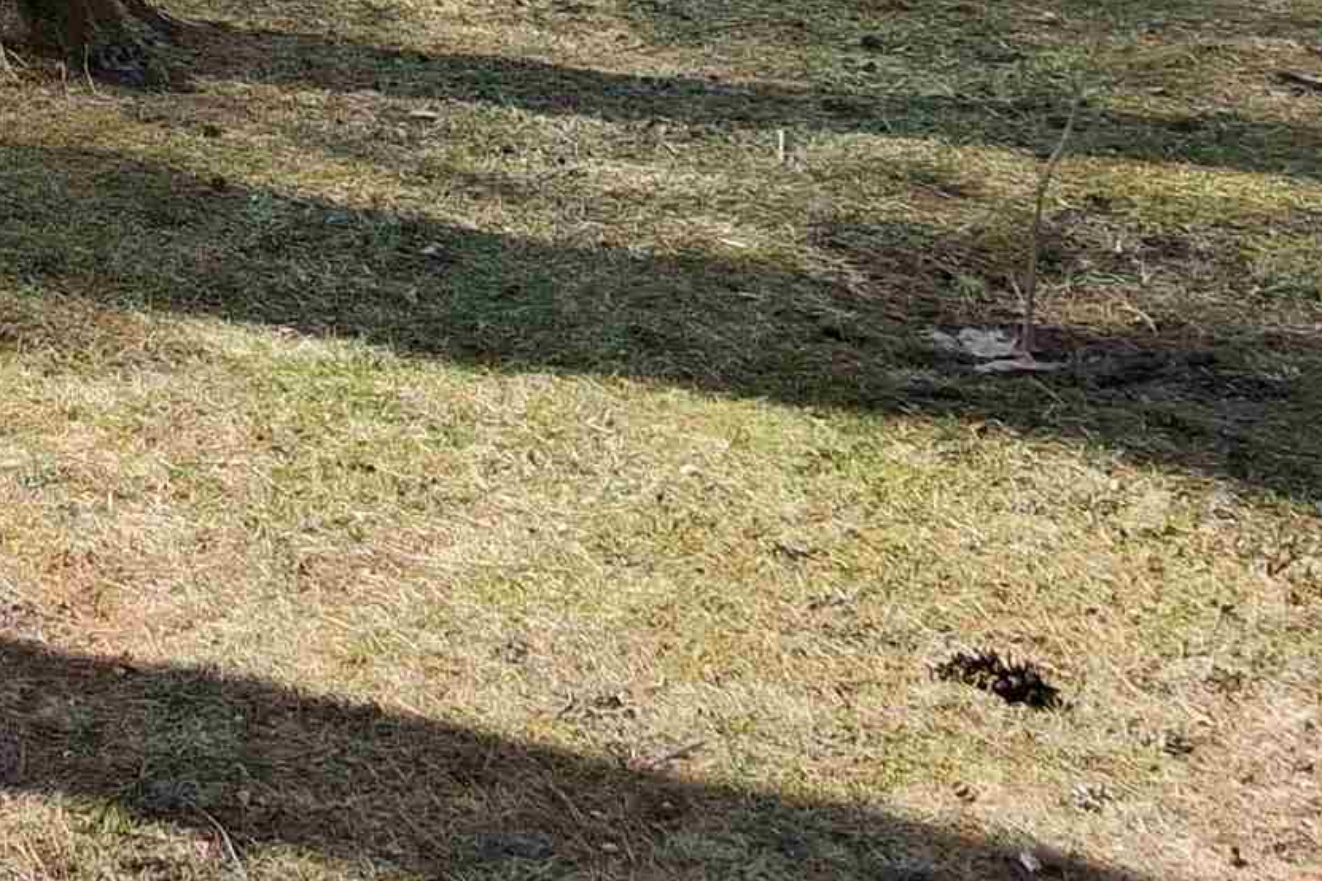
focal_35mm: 100
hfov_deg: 18.4
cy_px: -566
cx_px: -593
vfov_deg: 12.7
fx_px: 3672
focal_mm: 3.98
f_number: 1.8
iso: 25
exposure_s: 1/596
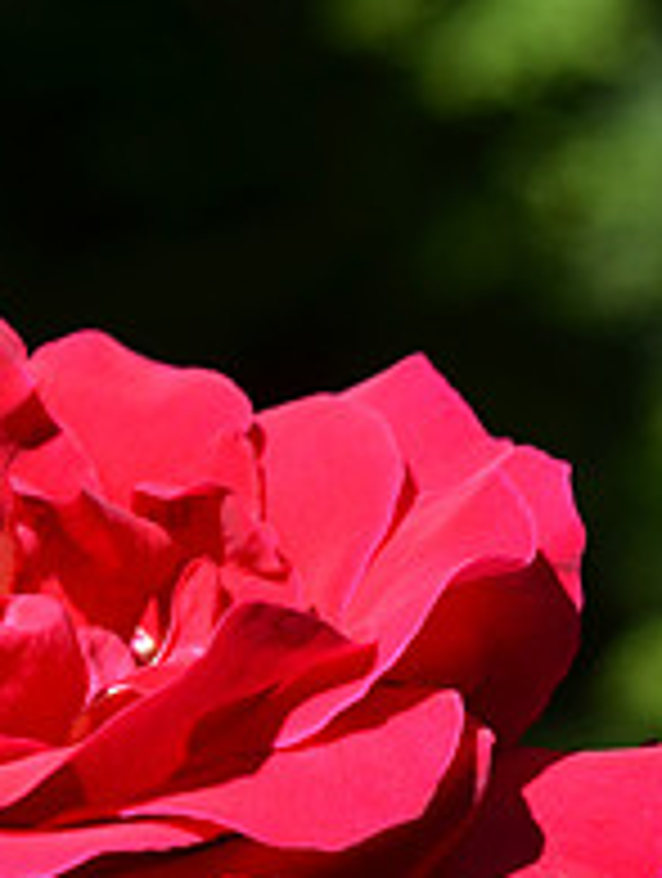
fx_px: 14650
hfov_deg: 2.6
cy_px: 819
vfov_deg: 3.4
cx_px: 36
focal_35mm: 576
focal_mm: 135
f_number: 6.3
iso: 400
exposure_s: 1/1600
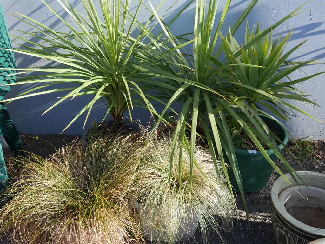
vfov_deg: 36.0
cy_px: 122
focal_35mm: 40
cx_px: 162
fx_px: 376
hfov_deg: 46.8
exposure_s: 1/200
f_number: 5.6
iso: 200
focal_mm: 20
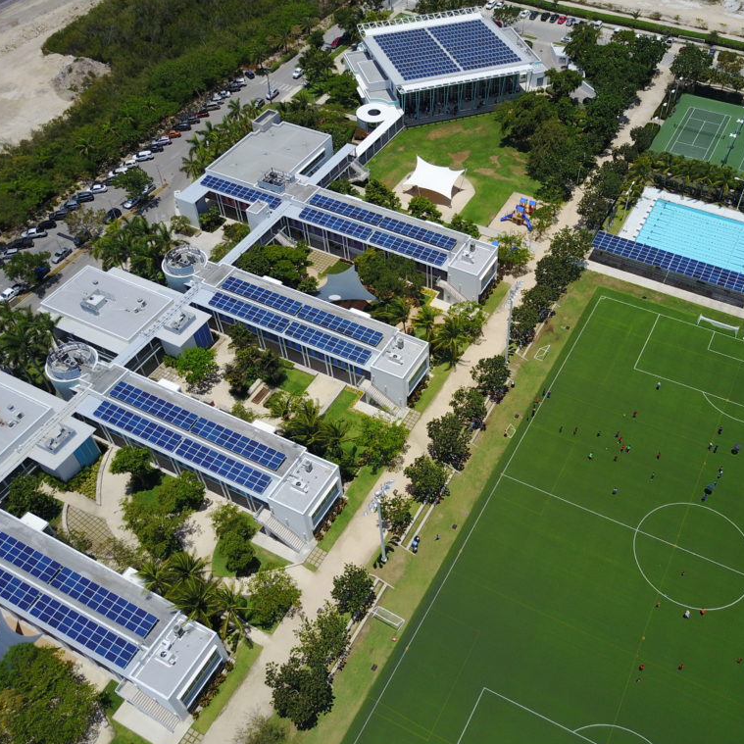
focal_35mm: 31
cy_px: 375
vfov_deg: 52.5
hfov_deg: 52.2
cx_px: 441
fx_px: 754
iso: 100
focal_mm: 4.7
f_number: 2.2
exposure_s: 1/2398
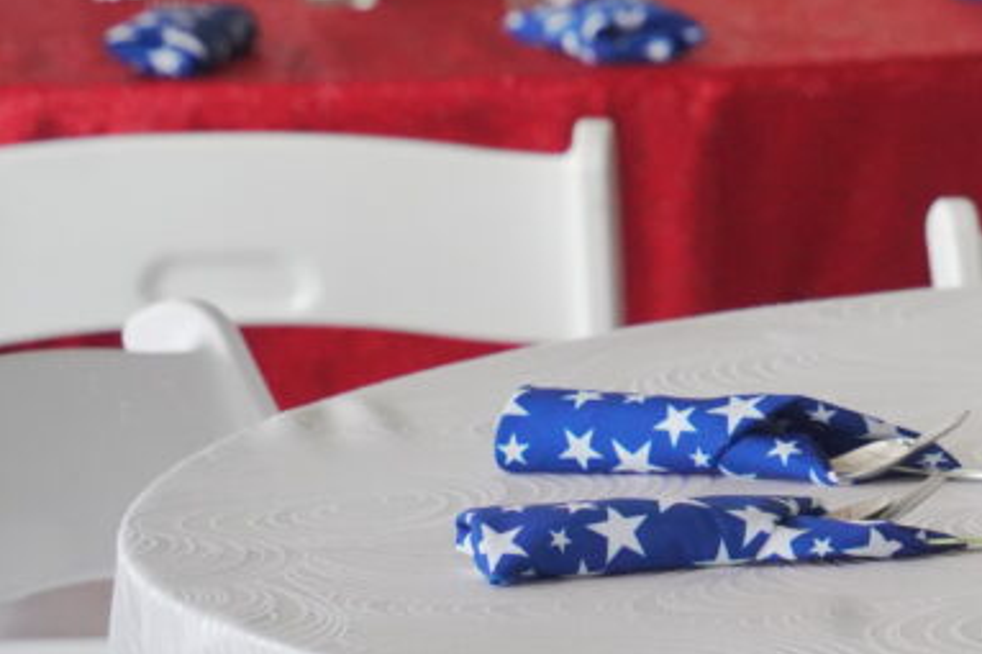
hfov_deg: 5.7
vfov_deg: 3.8
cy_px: -27
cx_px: 1269
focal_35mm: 361
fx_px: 9843
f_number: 5
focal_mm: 135
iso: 10000
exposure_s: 1/2000
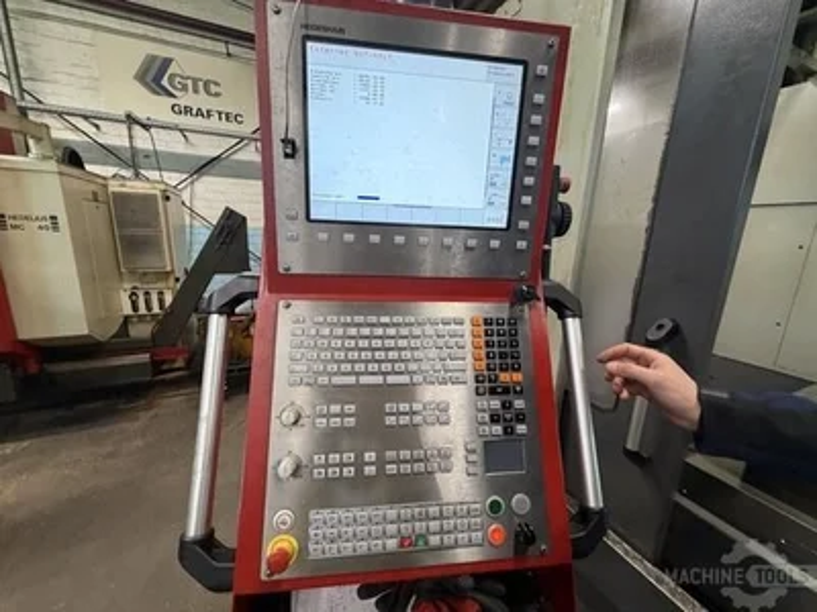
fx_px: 330
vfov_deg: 85.7
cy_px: 306
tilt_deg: -13.6
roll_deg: -2.1
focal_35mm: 14
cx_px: 408
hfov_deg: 102.1
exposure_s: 1/50
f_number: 2.2
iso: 250
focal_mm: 2.22
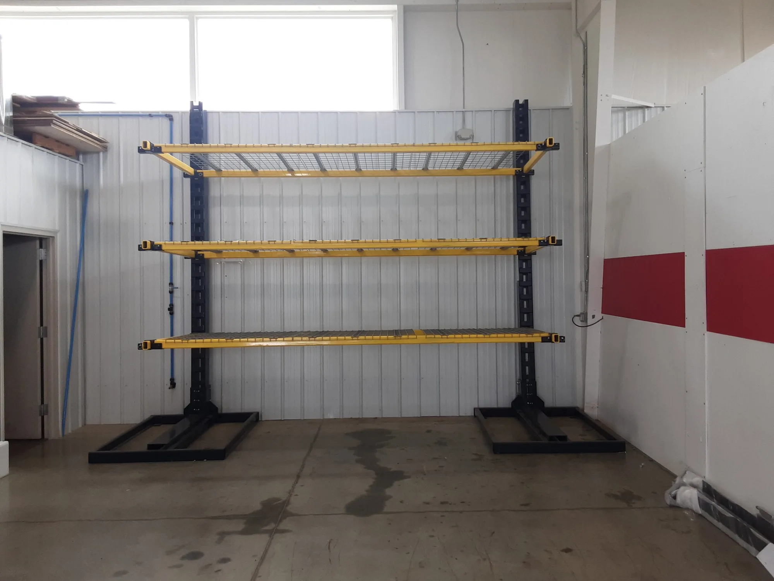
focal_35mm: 28
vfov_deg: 49.7
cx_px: 387
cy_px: 290
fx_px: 626
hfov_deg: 63.4
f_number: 1.9
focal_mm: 2.9
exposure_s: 1/120
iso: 50
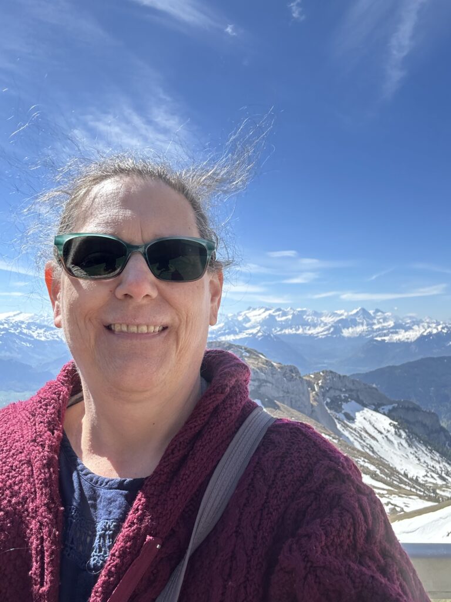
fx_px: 521
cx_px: 226
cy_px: 301
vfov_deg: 60.0
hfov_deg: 46.8
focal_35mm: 30
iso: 25
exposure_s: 1/711
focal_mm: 2.69
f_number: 1.9
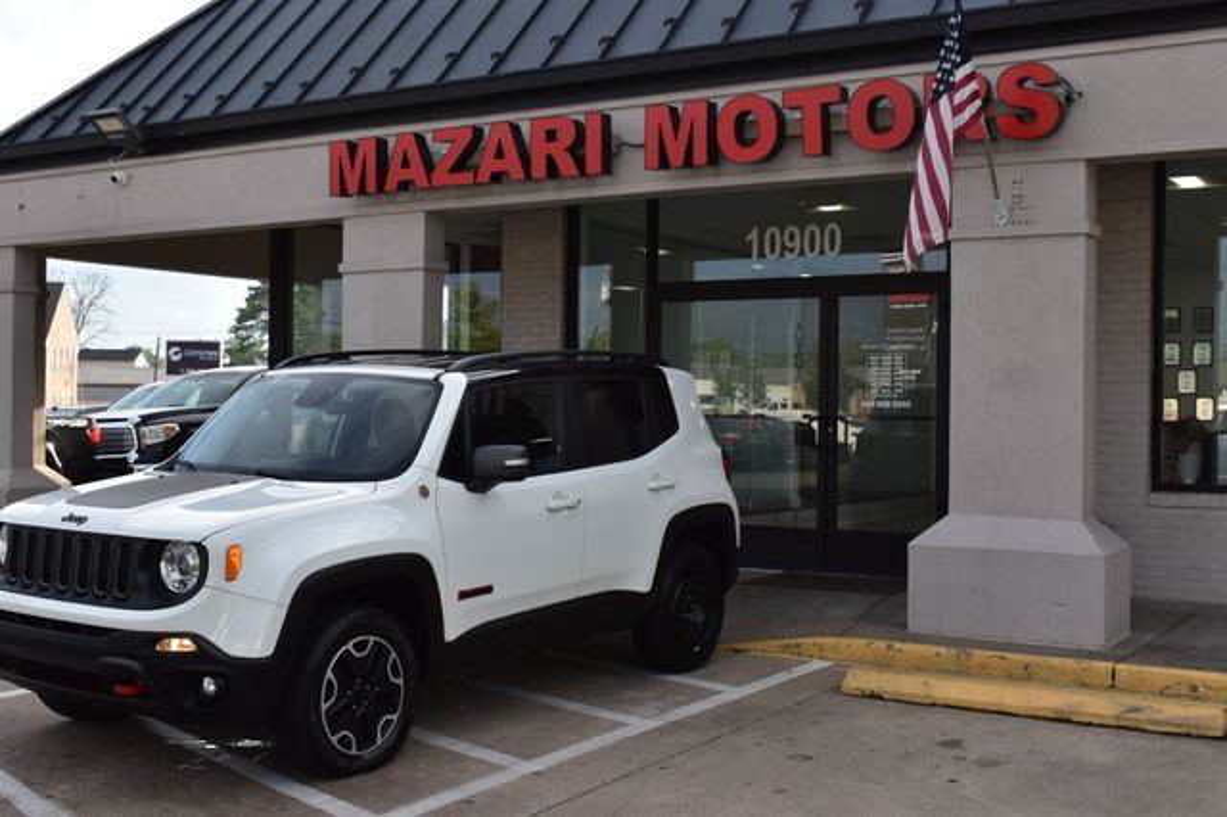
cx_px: 614
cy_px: 408
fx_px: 1482
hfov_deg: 45.0
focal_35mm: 44
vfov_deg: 30.8
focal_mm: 29
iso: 400
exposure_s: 1/250
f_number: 10
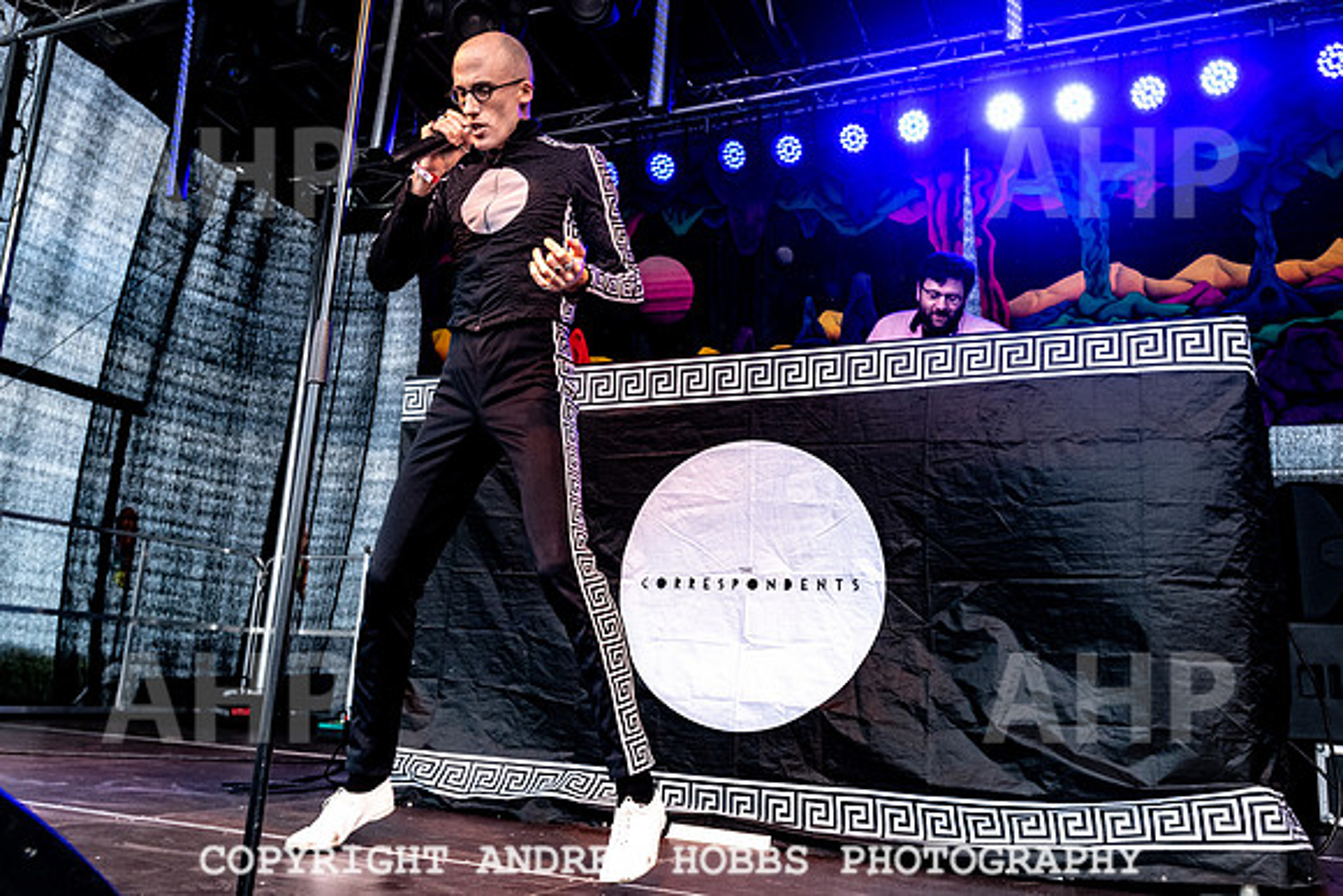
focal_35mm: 30
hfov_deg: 61.6
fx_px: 1127
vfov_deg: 43.4
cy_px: 443
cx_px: 679
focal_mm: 24
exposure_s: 1/800
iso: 1600
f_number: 5
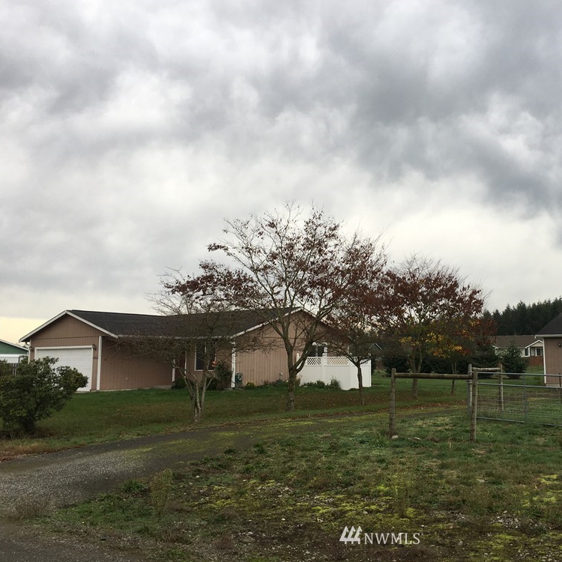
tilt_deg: +8.8
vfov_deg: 47.2
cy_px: 276
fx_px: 643
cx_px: 381
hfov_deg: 46.4
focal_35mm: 35
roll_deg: -0.1
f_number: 2.2
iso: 25
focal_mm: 4.15
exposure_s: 1/250
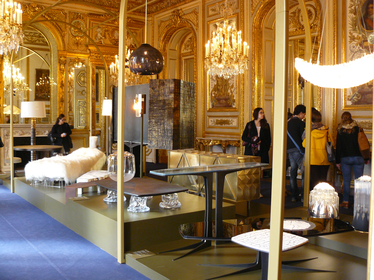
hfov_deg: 51.4
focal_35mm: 36
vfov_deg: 39.7
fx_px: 389
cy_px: 140
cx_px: 187
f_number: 2.8
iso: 200
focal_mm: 6
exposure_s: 1/15
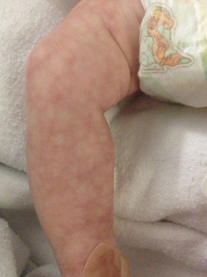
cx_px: 118
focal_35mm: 47
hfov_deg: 30.8
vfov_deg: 40.3
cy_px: 112
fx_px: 375
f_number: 2.4
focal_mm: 4.28
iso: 640
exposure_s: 1/15
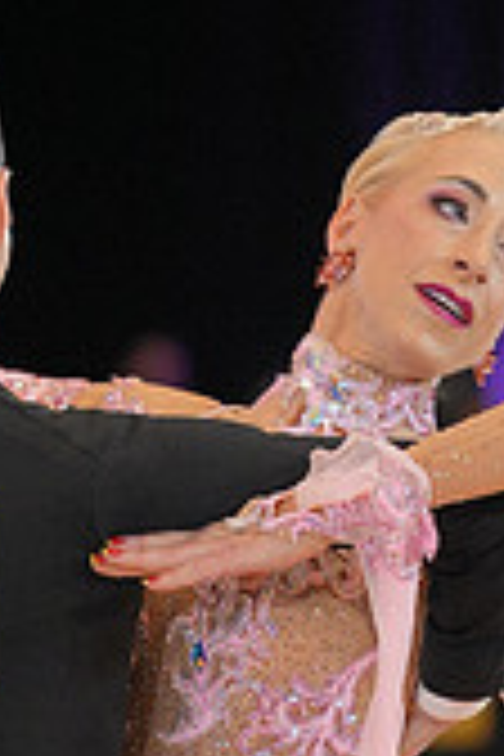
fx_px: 10856
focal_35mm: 517
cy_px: 1071
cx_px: 299
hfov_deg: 2.7
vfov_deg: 4.0
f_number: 3.5
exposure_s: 1/500
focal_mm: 150
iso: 3200
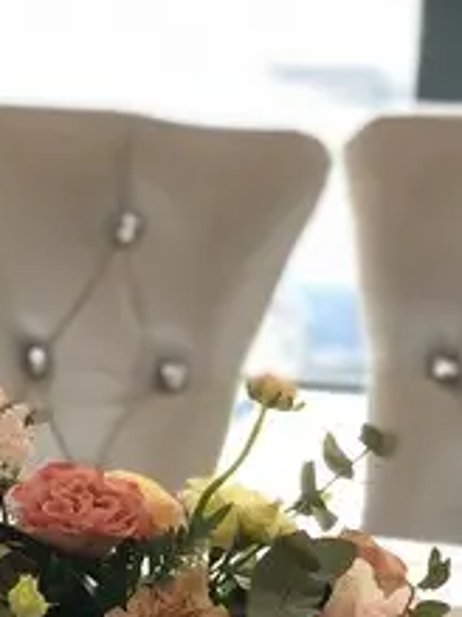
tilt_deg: -22.3
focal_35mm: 171
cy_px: 907
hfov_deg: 8.6
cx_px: -25
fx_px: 3046
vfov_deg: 11.1
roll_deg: -0.8
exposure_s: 1/33
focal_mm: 6
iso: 80
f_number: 2.4
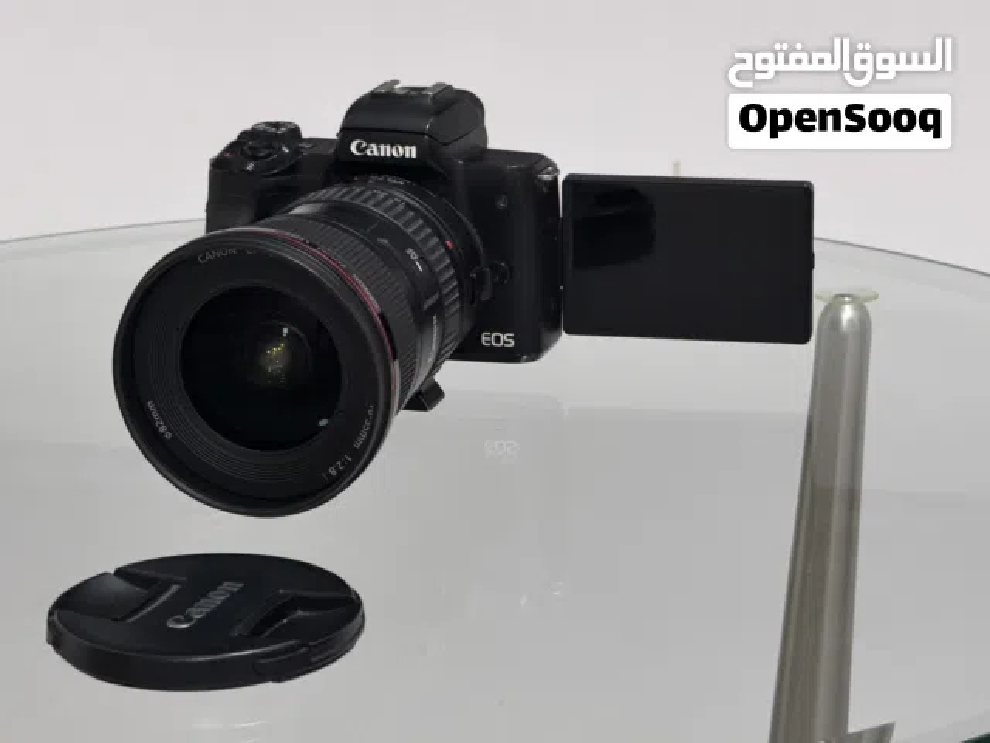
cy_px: 372
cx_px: 495
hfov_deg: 19.6
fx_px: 2860
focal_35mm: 100
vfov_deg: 14.8
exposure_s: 1/33
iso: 500
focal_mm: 16.89
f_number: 2.8
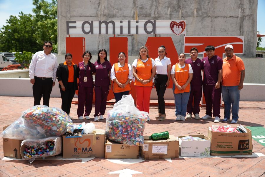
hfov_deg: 53.1
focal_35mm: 36
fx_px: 265
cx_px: 132
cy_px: 88
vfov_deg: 36.9
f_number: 4
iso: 100
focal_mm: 24
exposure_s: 1/800
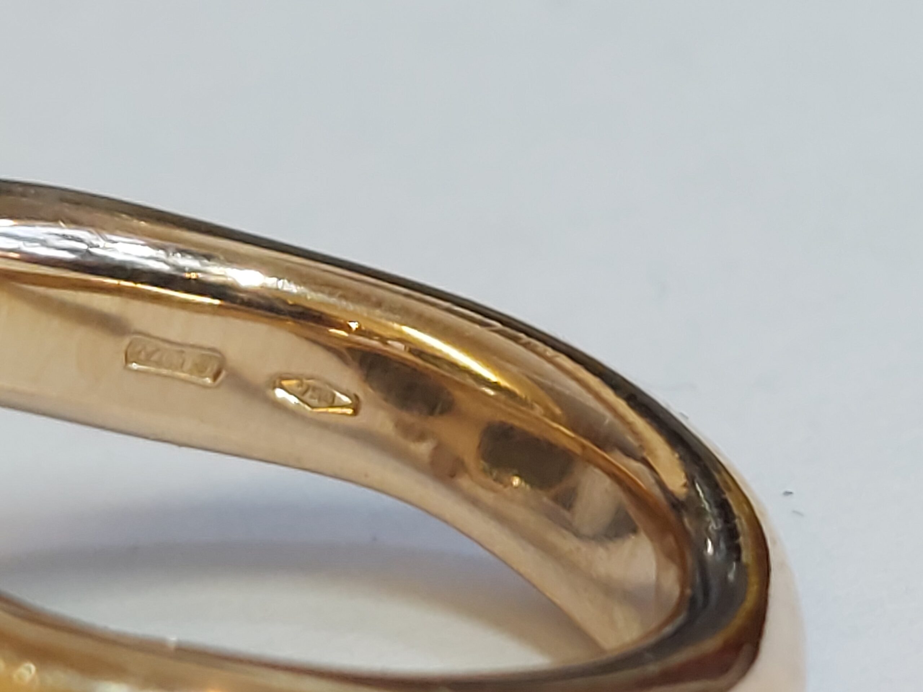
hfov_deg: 69.4
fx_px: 667
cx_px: 462
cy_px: 346
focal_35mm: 25
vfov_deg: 54.9
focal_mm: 5.23
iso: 40
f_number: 1.8
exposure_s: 1/50
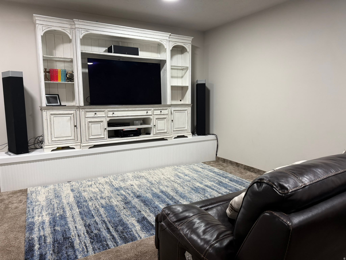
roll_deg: -0.1
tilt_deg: -8.0
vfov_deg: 56.8
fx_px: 240
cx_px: 173
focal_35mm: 24
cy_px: 130
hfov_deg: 71.6
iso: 250
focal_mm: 6.76
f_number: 1.78
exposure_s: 1/60
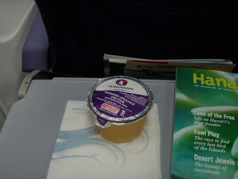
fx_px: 261
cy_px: 90
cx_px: 119
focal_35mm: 38
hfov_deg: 49.0
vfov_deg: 37.7
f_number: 3.5
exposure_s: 1/4
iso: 400
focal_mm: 6.7
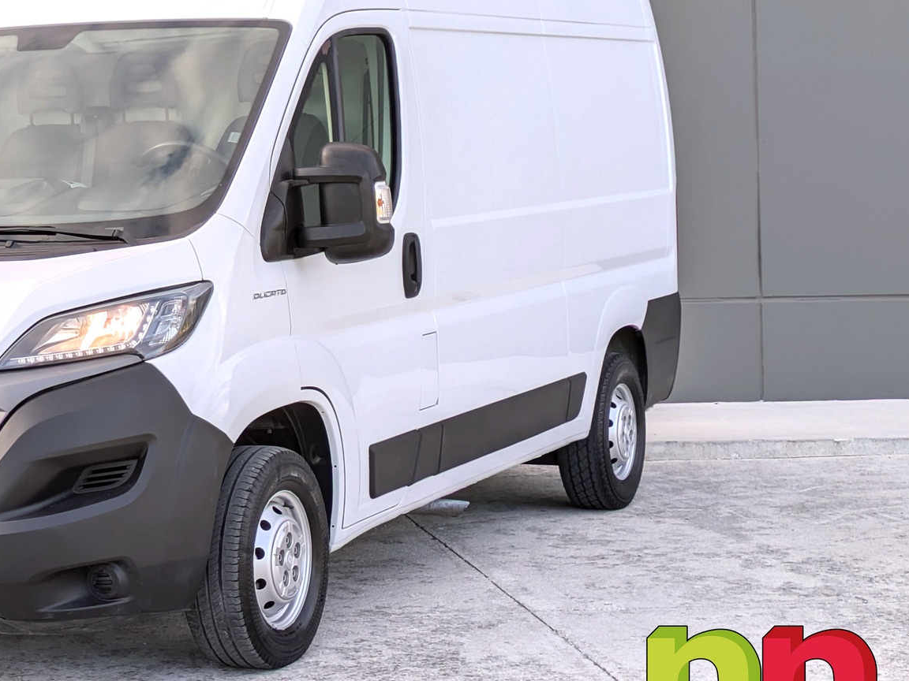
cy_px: 224
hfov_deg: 42.5
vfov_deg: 34.0
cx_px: 162
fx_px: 1103
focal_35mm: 42
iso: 80
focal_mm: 6.86
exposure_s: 1/3200
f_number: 1.8
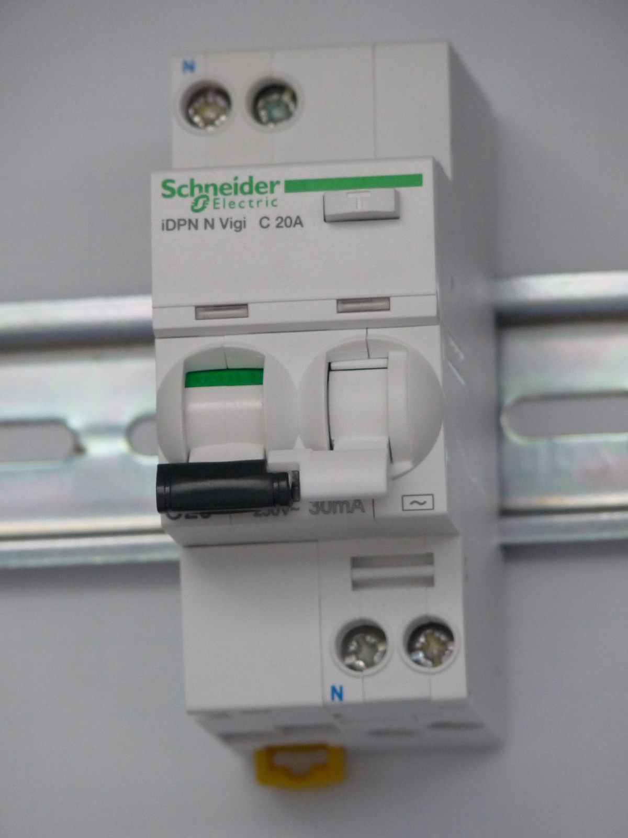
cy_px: 419
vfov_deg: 4.1
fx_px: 11756
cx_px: 314
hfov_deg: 3.1
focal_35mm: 486
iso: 400
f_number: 4.4
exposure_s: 1/25
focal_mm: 86.4
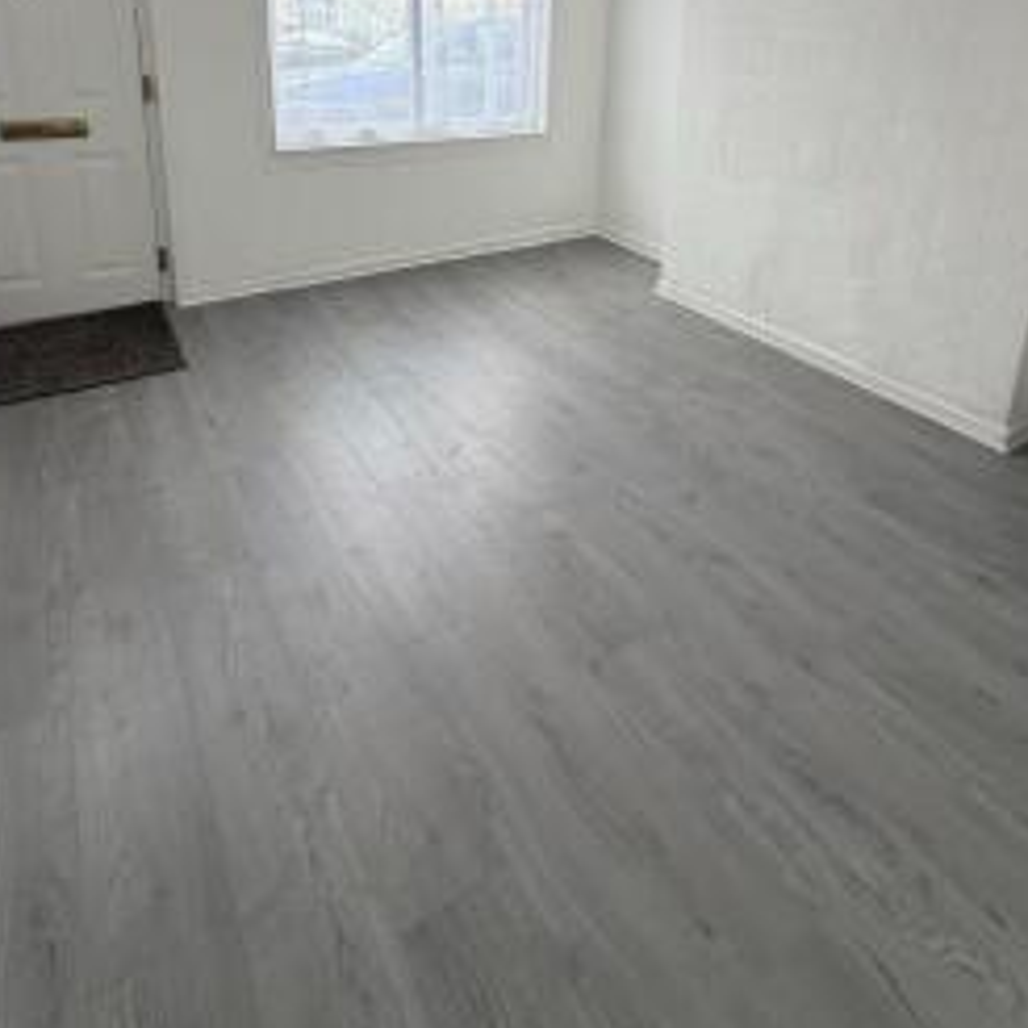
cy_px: 219
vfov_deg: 64.1
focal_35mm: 22
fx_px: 739
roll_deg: -2.4
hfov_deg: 69.6
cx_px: 493
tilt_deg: -14.7
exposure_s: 1/127
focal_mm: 2.22
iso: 50
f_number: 2.2
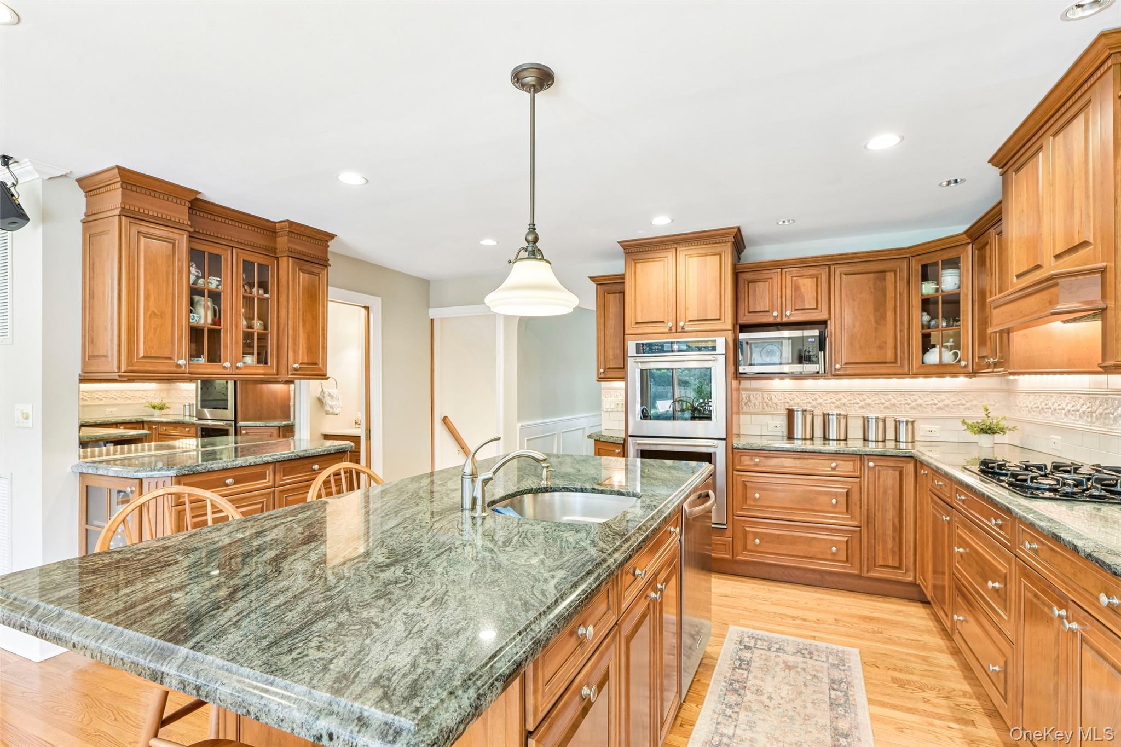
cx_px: 560
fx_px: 529
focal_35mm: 17
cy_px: 374
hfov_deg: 93.3
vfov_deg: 70.4
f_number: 9
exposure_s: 1/3.33
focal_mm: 17
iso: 250
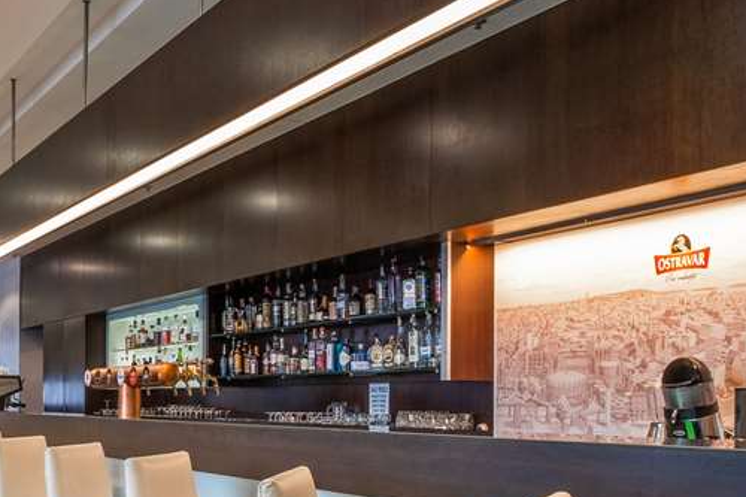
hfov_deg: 42.6
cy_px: 404
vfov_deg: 29.1
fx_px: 932
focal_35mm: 45
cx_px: 209
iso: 100
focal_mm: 10
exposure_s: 1.5
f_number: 11
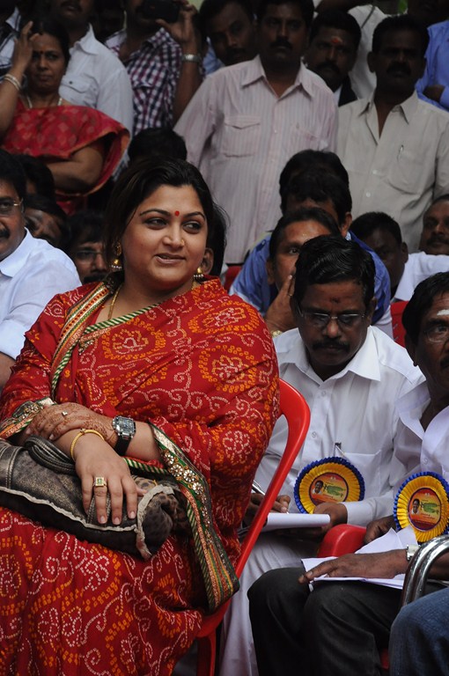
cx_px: 224
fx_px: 2954
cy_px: 338
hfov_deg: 8.7
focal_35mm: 158
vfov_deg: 13.1
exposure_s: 1/125
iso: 1250
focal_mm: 105
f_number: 11
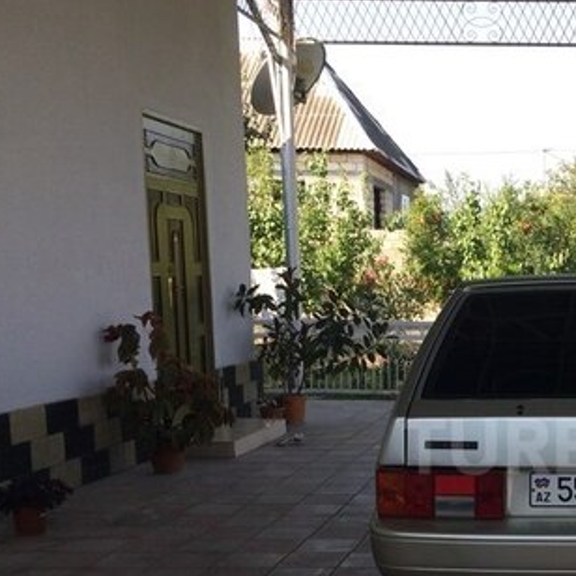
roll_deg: -0.3
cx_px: 595
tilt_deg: -11.0
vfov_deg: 30.5
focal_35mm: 55
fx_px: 1035
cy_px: 446
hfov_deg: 28.8
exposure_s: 1/631
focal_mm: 4.15
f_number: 2.2
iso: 32
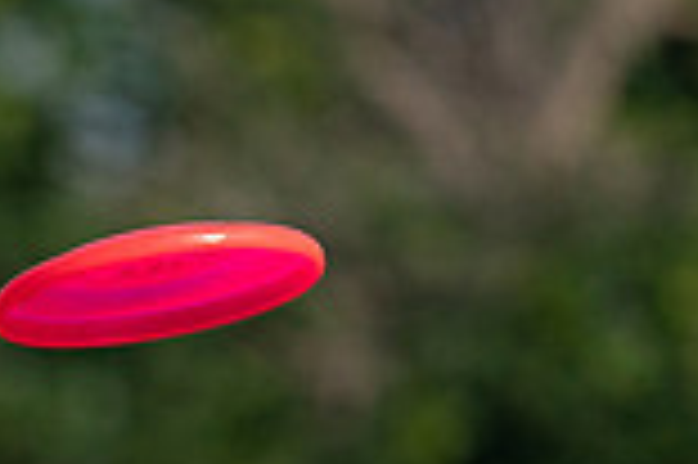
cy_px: 786
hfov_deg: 1.2
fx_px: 33914
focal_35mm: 1751
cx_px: -410
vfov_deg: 0.8
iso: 1000
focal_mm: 467
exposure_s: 1/4000
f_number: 6.3
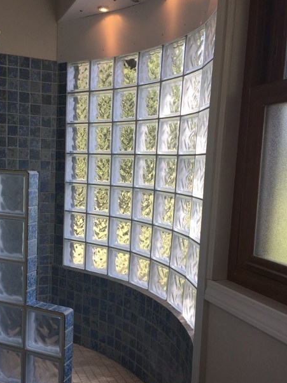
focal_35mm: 37
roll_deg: -2.5
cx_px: 115
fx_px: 409
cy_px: 219
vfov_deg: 50.0
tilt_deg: -7.2
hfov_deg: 38.5
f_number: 2.2
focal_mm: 4.15
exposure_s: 1/160
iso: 25
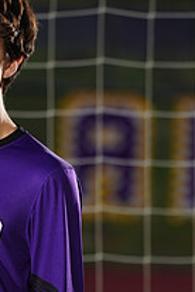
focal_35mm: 985
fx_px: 8002
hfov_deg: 1.4
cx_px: -15
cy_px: 341
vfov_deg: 2.1
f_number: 7.1
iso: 200
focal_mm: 352
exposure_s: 1/200
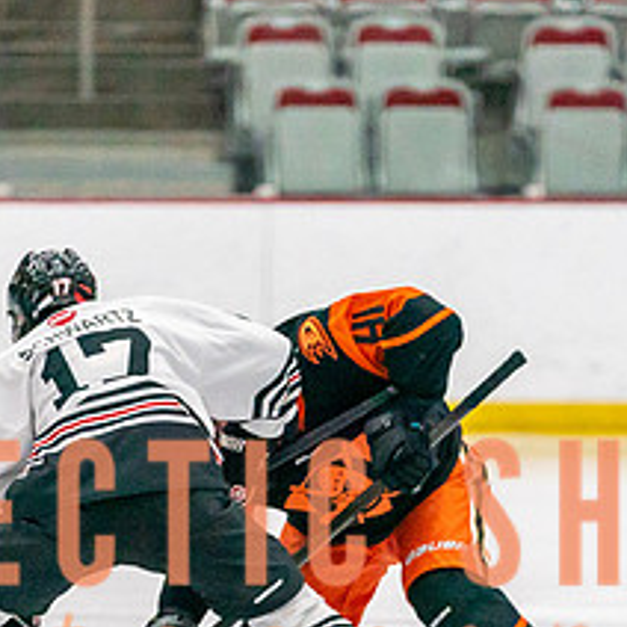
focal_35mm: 655
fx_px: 13423
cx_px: 166
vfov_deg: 2.7
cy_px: 747
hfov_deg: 2.7
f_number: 2.8
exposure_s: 1/1250
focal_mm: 200
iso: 3200
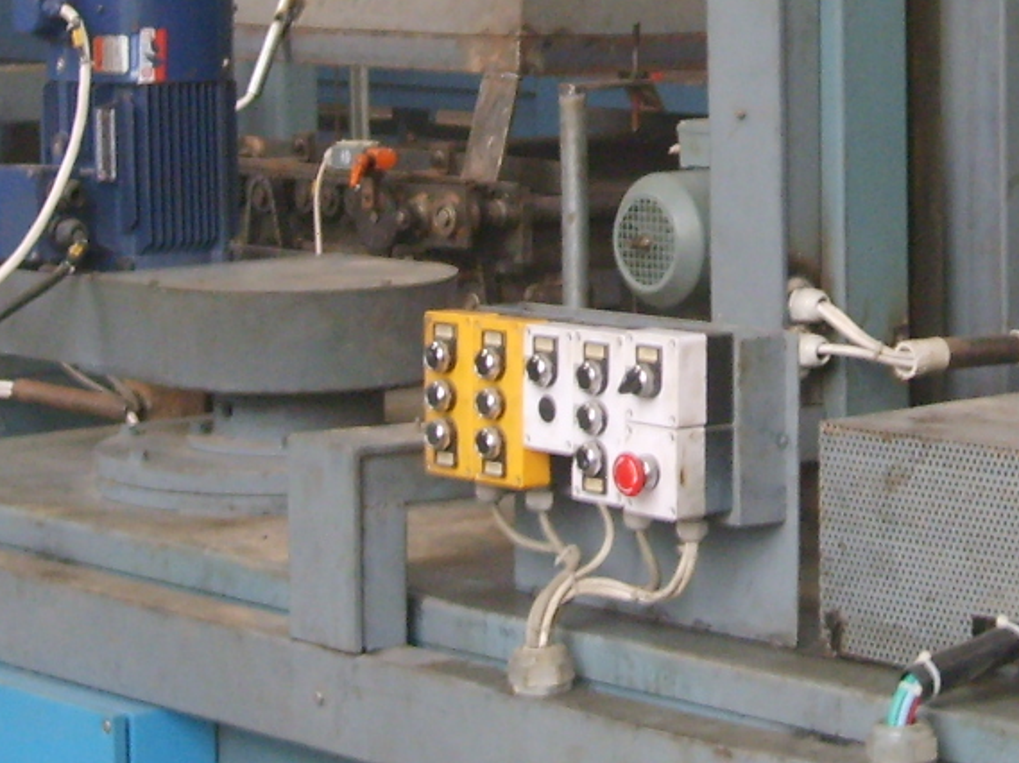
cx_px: 921
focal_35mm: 121
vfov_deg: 12.2
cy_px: 104
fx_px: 3560
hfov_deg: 16.1
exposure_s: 1/15
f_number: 3
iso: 139
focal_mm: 7.2
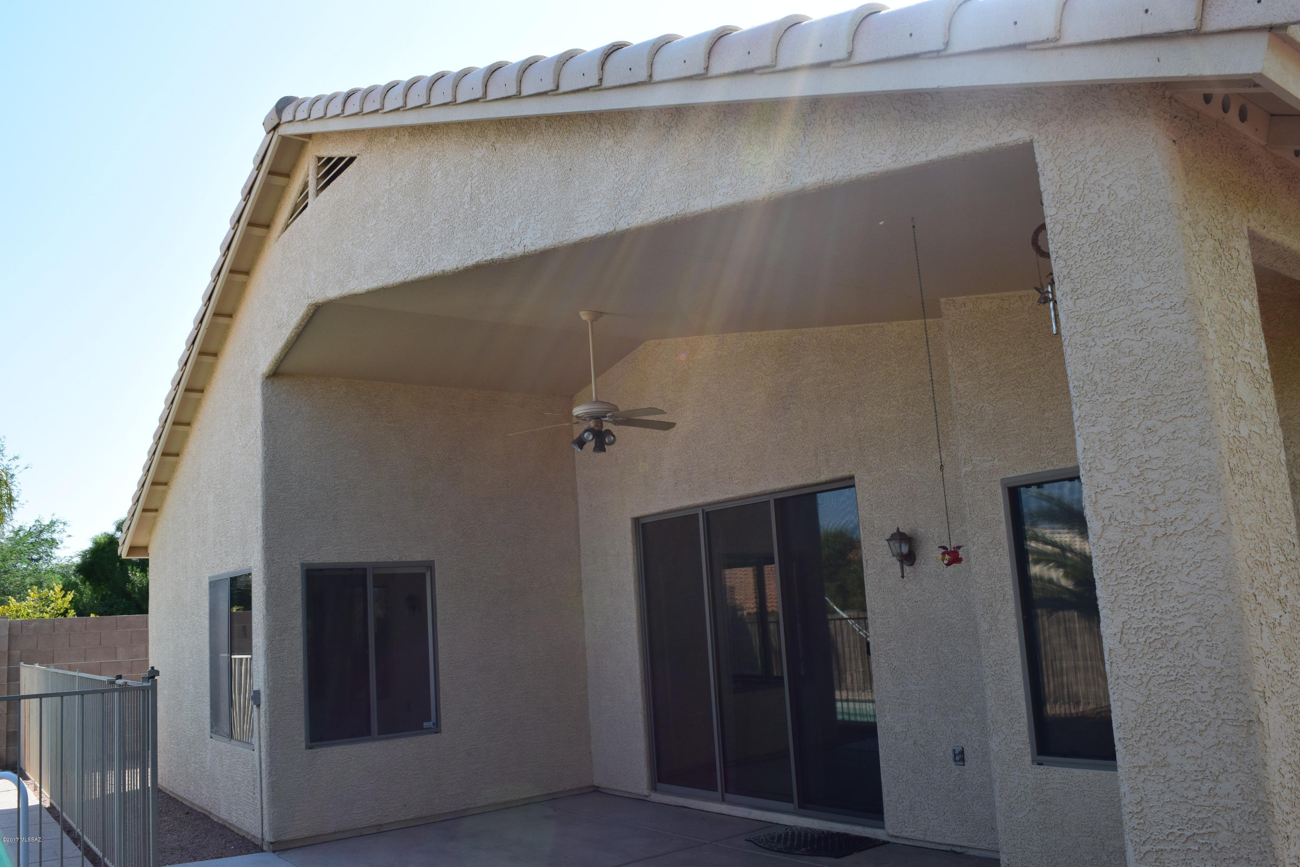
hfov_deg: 67.4
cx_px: 650
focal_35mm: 27
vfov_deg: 47.9
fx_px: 975
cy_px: 434
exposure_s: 1/400
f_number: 11
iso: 400
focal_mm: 18
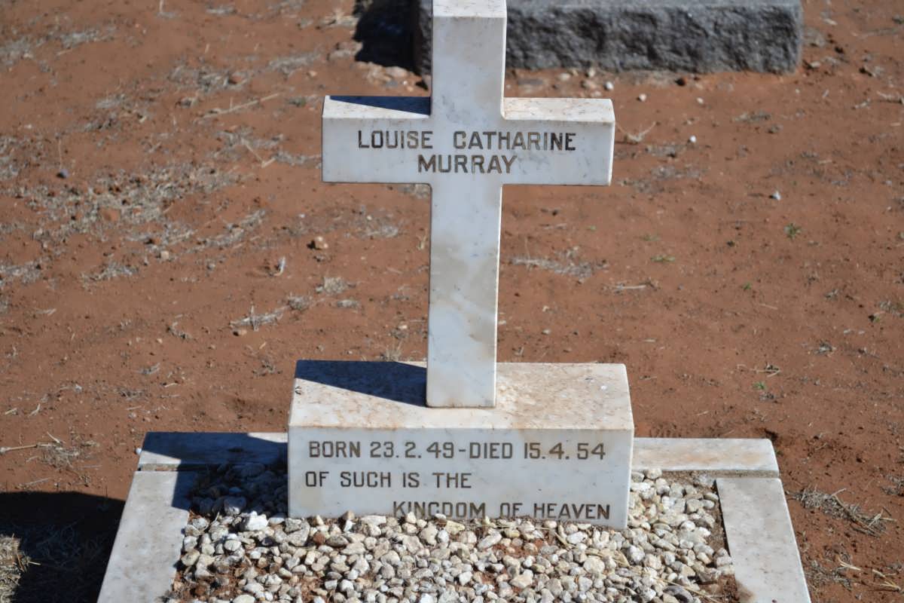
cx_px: 452
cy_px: 302
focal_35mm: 82
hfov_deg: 24.6
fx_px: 2072
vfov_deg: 16.6
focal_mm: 55
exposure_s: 1/160
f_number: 6.3
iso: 100
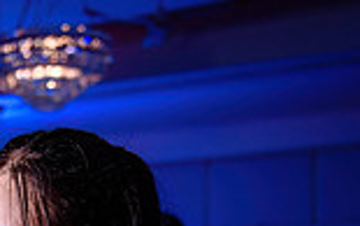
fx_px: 1276
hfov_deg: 14.4
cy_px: 358
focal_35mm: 130
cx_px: -262
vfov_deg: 9.7
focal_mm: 34
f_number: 3.5
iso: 800
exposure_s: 1/80
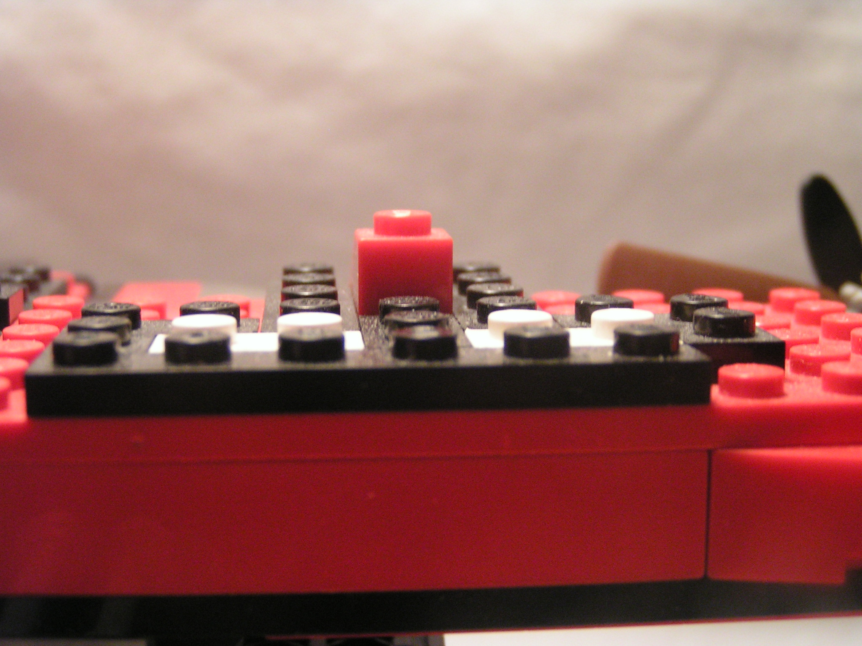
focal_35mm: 63
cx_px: 431
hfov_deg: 30.7
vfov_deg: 23.3
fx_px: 1569
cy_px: 323
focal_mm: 9.7
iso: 200
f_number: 3.2
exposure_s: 1/30
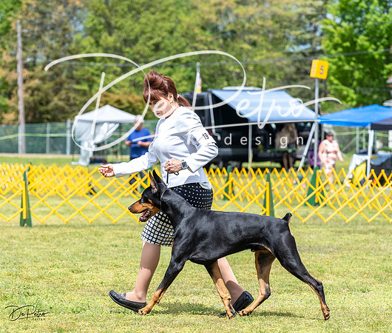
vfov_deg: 11.7
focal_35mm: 137
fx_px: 1623
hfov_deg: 13.8
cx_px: 164
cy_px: 164
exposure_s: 1/640
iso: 100
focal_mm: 107
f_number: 4.5
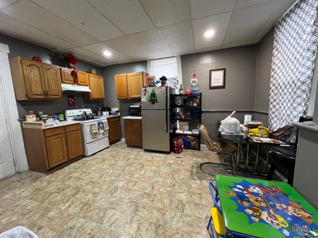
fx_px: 119
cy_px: 119
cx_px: 159
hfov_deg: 106.2
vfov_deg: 89.9
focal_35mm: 13
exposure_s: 1/60
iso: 500
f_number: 1.8
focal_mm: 1.57
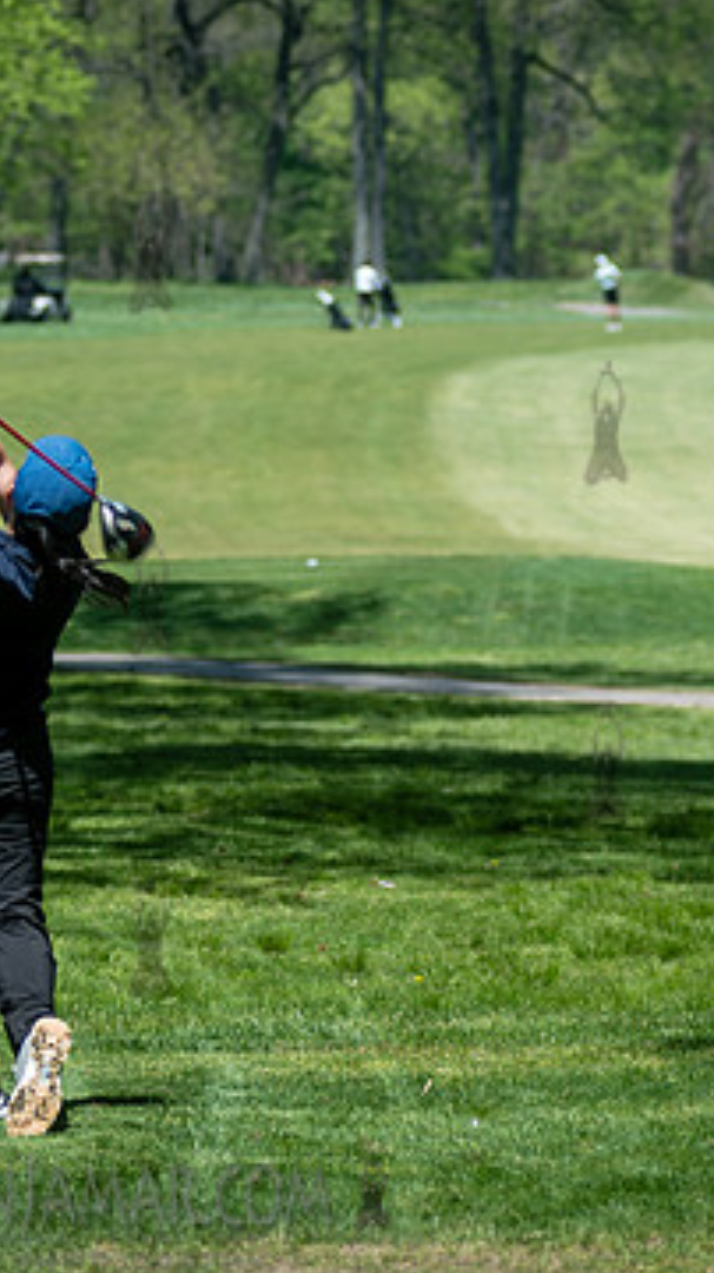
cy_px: 780
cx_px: 87
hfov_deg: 4.4
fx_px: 9307
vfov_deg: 7.8
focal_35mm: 276
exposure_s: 1/800
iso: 100
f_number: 3.5
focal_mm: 112
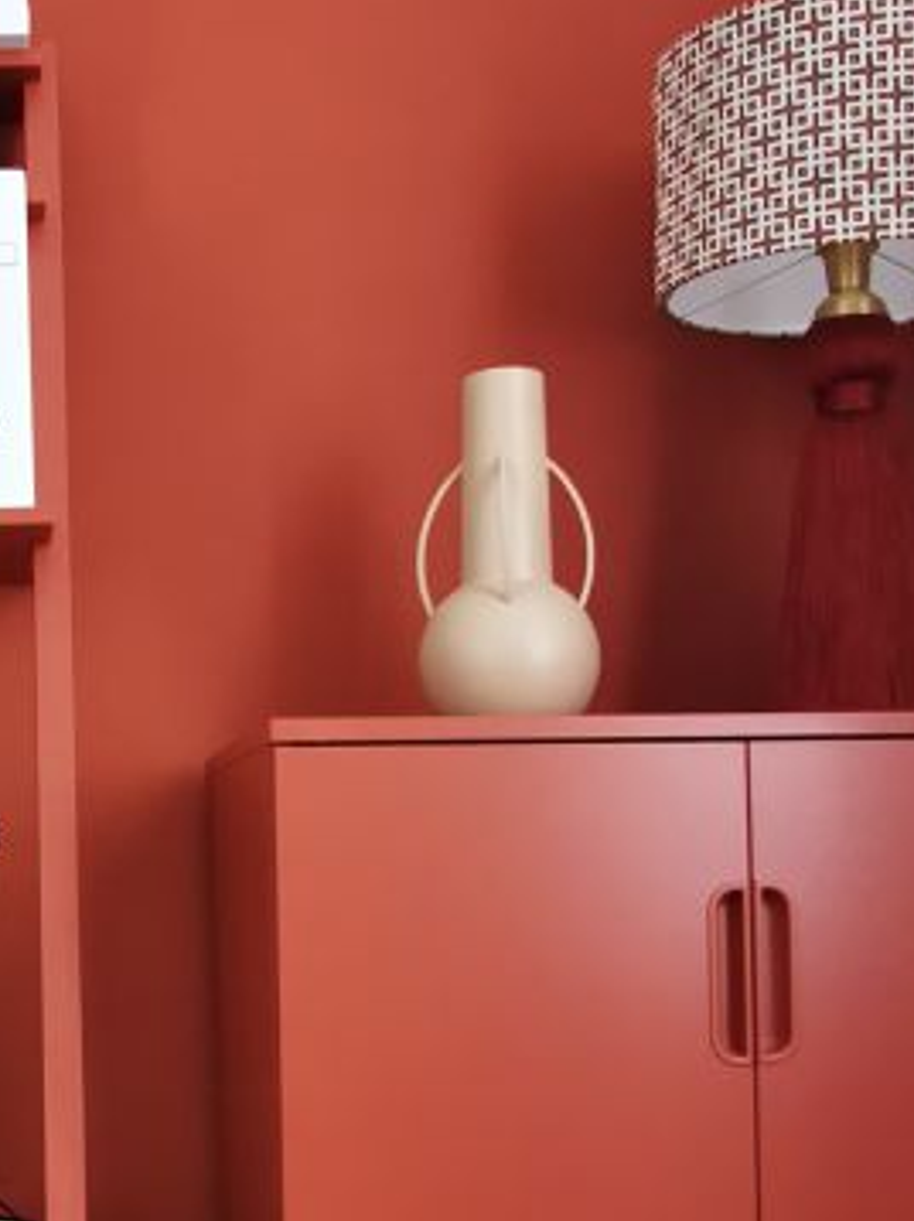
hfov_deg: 24.7
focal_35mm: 57
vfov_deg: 33.4
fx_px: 2009
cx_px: 48
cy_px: 839
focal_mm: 2.26
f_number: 2.2
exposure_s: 1/33.3
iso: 200
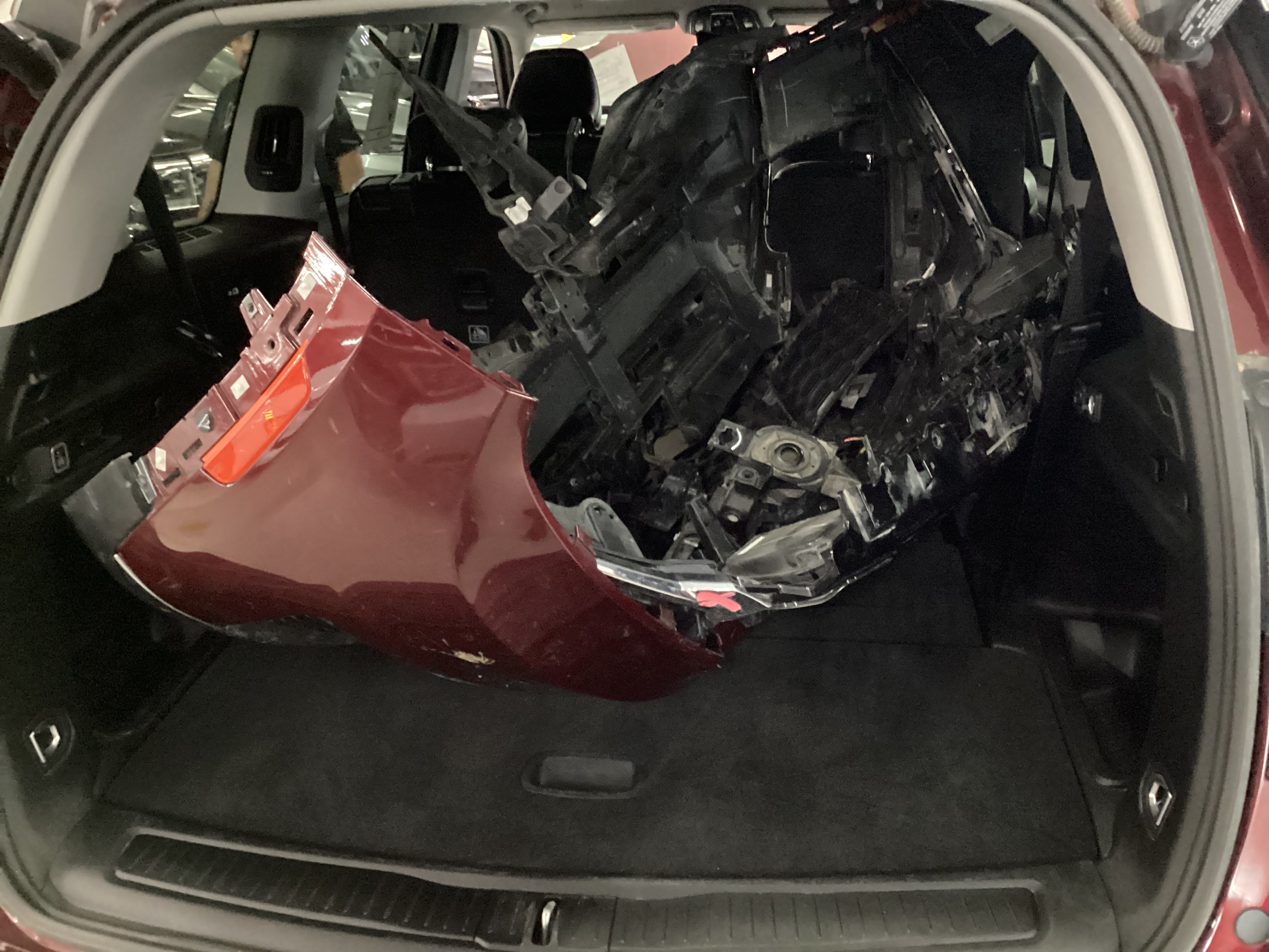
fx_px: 1136
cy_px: 476
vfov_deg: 45.4
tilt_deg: -23.5
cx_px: 634
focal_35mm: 31
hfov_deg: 58.4
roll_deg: +1.9
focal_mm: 3.3
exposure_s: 1/20
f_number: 2.4
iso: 640
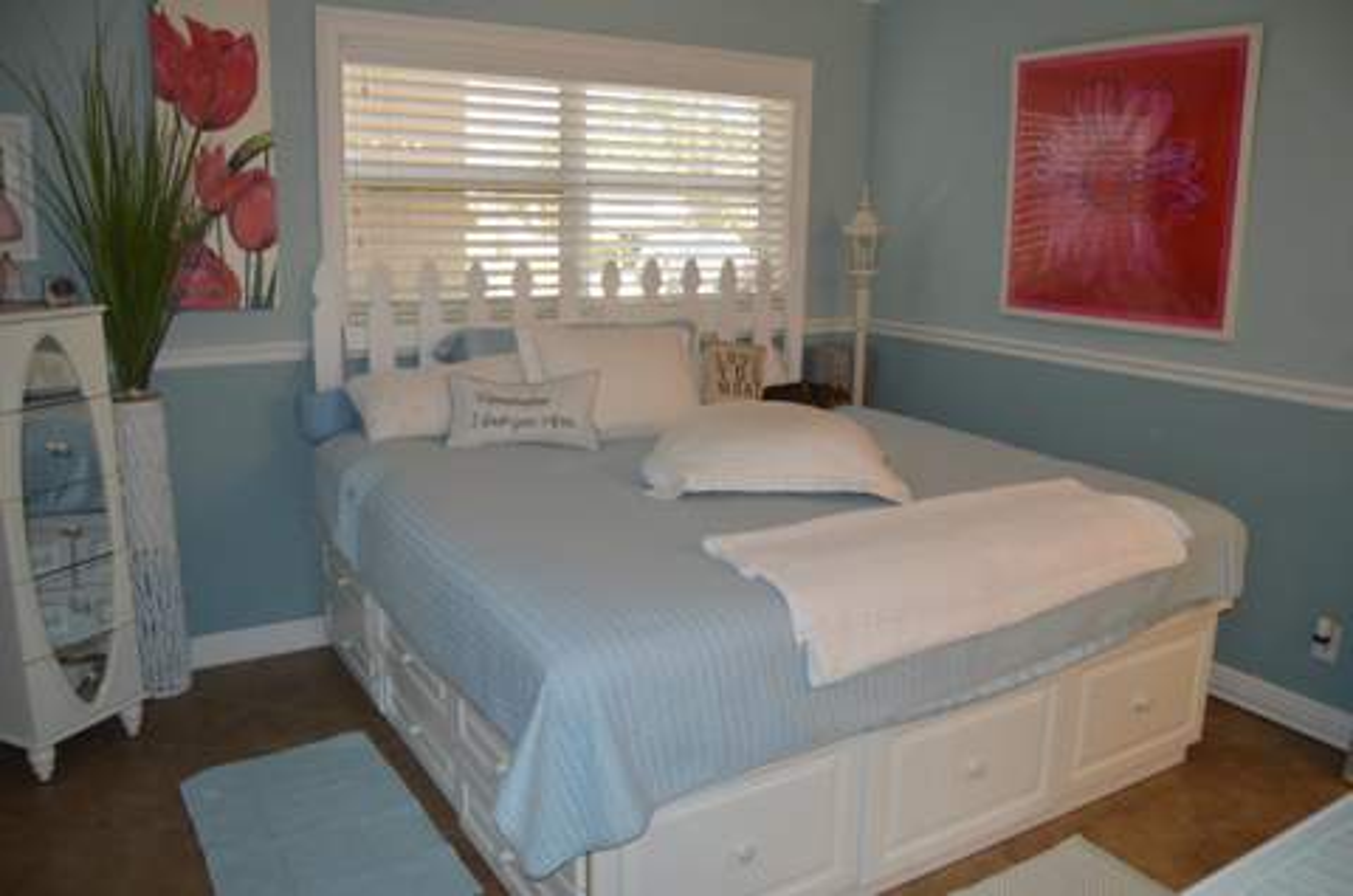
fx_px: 1013
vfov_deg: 47.7
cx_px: 676
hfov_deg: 67.5
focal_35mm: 27
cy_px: 448
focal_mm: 18
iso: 400
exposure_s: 1/60
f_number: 4
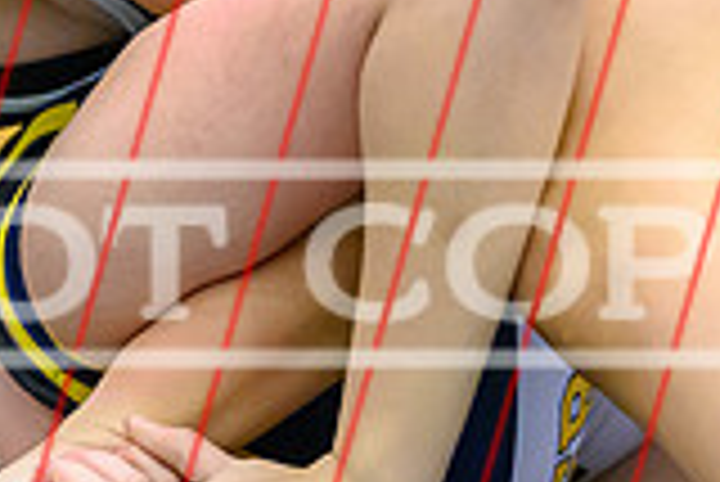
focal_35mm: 438
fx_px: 8768
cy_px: 436
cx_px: 125
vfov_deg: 3.1
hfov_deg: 4.7
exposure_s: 1/640
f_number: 2.8
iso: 5000
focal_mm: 92
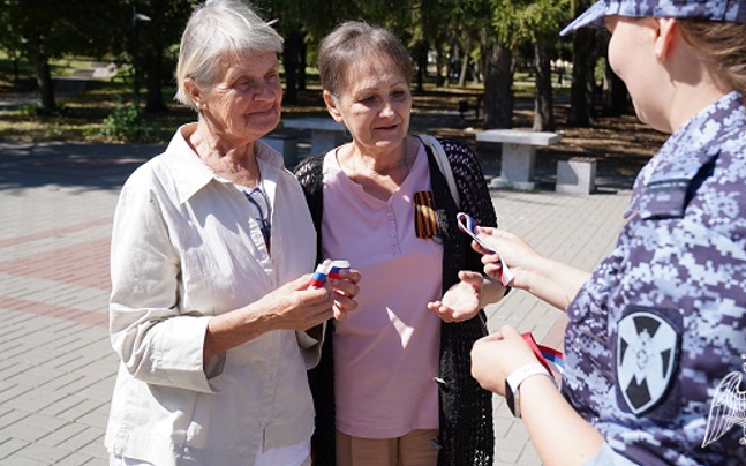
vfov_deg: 32.7
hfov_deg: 50.3
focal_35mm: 39
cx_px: 416
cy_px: 187
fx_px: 793
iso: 100
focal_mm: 33
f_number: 4.5
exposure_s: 1/400
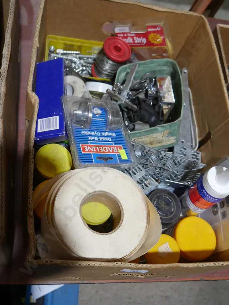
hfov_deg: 39.7
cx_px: 114
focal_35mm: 36
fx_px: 318
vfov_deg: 51.4
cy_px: 152
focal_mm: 18
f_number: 4
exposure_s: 1/60
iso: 250
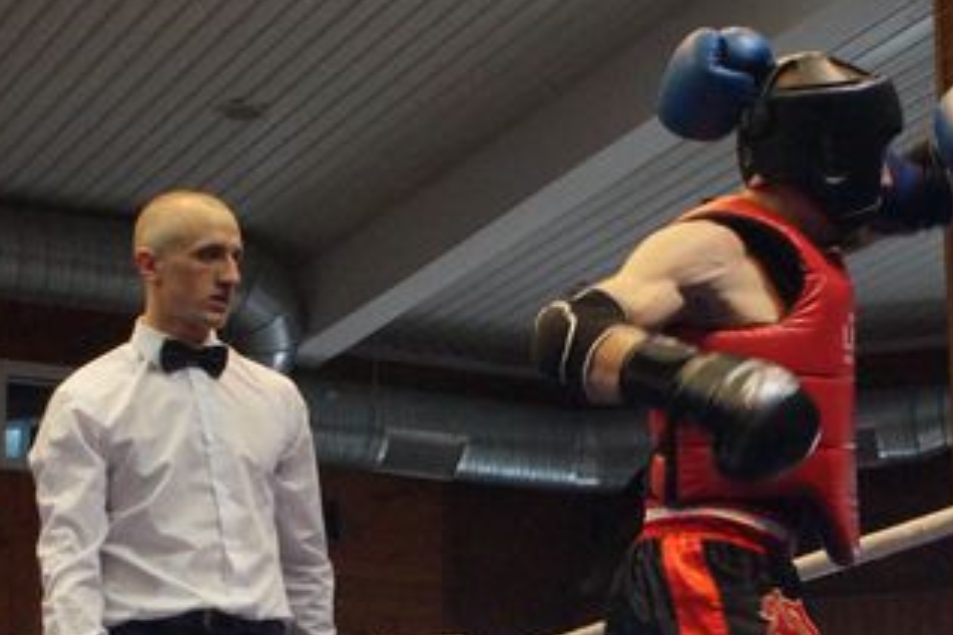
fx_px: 3072
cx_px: 388
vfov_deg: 11.6
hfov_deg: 17.6
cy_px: 677
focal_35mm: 116
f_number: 5.6
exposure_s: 1/125
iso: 3200
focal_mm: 35
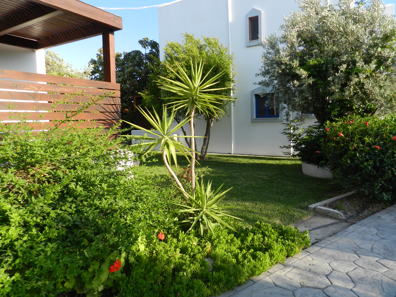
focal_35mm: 24
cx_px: 206
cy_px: 145
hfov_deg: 71.6
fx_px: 275
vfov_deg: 56.8
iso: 160
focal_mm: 4
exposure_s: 1/500
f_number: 3.4
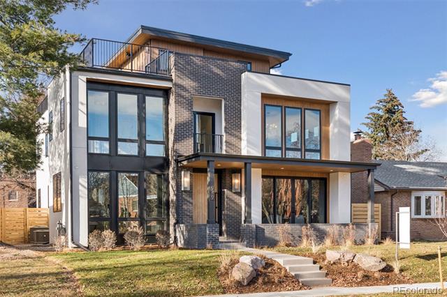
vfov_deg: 31.2
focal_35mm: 43
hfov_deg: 45.5
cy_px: 148
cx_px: 224
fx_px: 534
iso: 400
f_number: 10
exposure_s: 1/250
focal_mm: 43
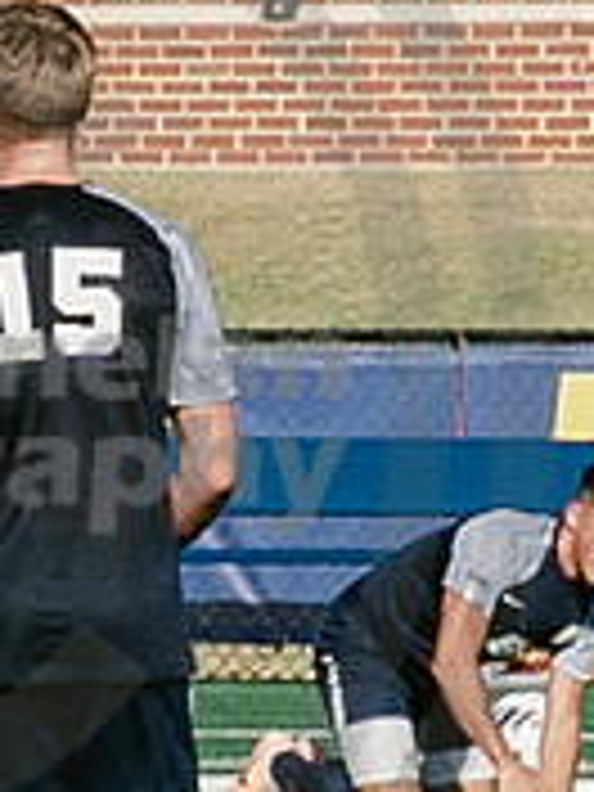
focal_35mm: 1349
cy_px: 580
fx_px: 30865
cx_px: -392
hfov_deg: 1.1
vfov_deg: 1.5
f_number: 5.6
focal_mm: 70
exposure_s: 1/4000
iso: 640
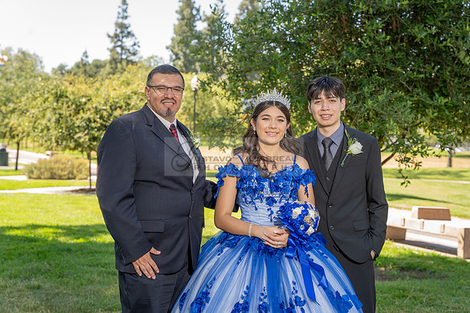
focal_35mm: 60
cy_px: 156
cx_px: 235
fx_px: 789
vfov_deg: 22.5
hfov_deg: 33.2
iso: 80
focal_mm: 60.4
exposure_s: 1/125
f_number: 5
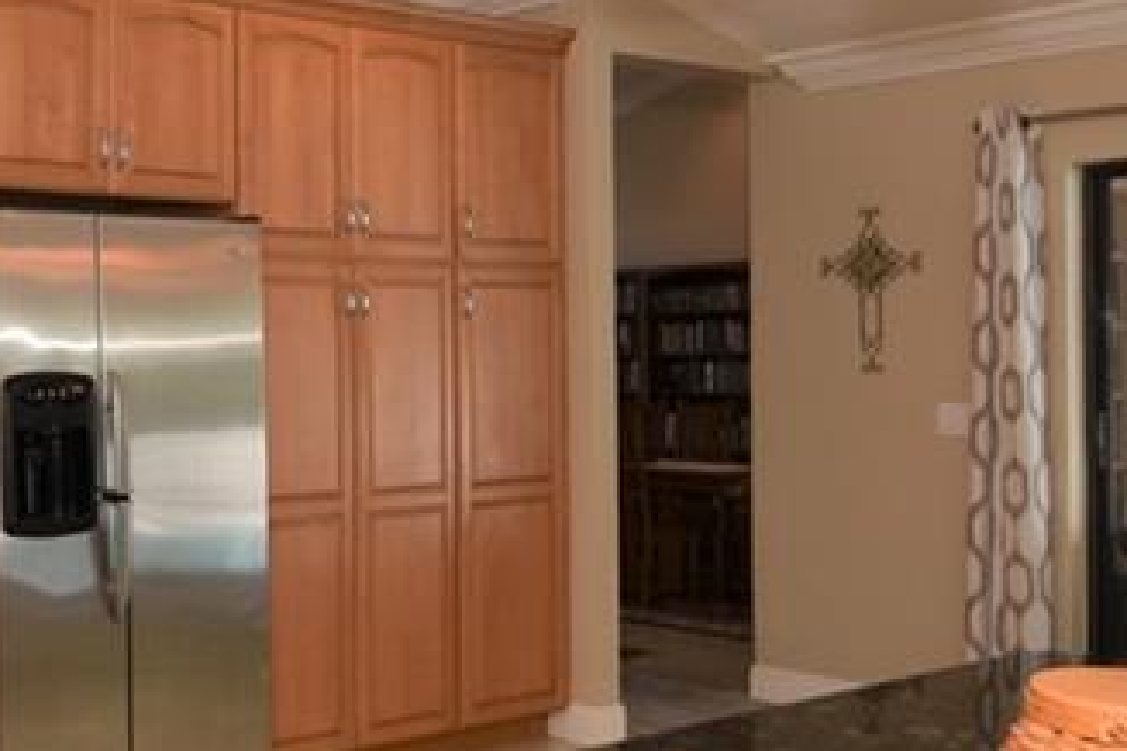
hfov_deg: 39.2
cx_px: 134
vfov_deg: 28.6
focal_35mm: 47
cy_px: 310
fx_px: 1471
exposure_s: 1/60
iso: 200
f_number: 5
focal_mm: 10
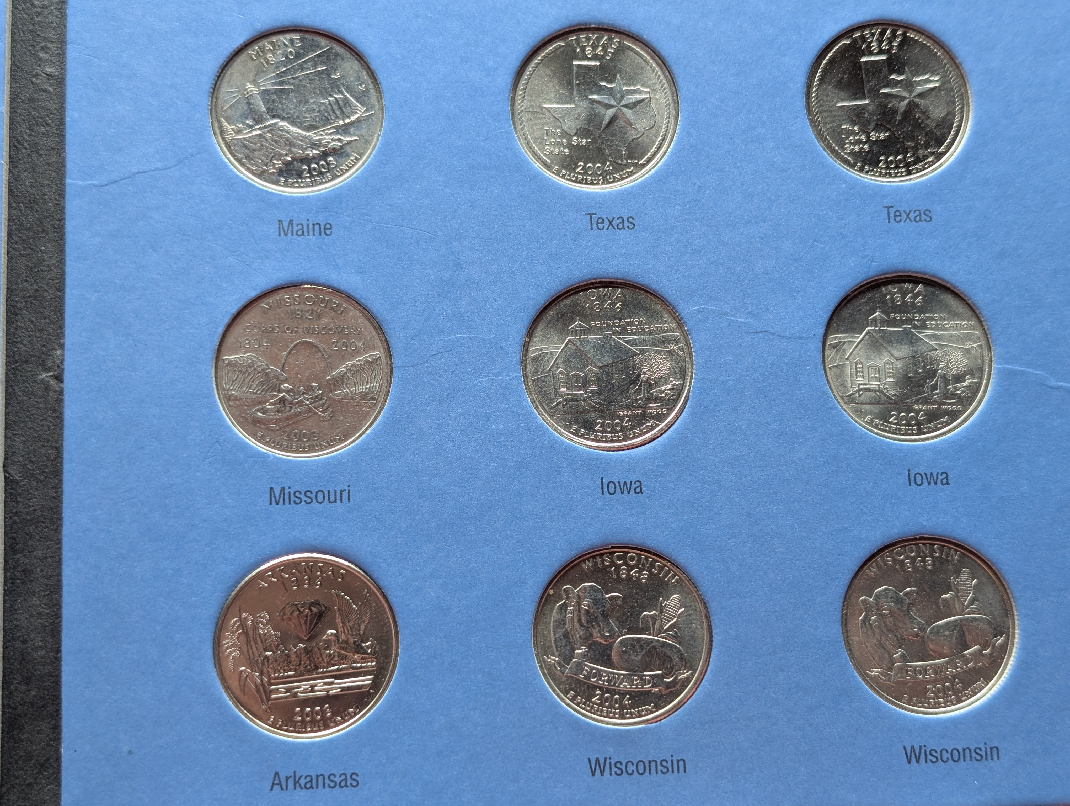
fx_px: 1517
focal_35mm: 49
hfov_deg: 38.9
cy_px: 403
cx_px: 535
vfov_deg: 29.7
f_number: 1.68
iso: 83
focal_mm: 6.9
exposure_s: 1/49.6
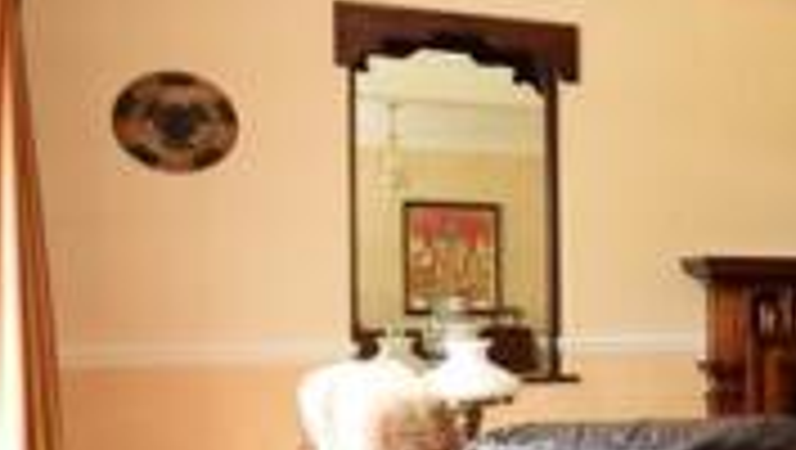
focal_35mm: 64
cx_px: 1160
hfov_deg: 25.6
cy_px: 295
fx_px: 1351
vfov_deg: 18.9
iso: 160
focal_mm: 11
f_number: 9
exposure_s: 1/10
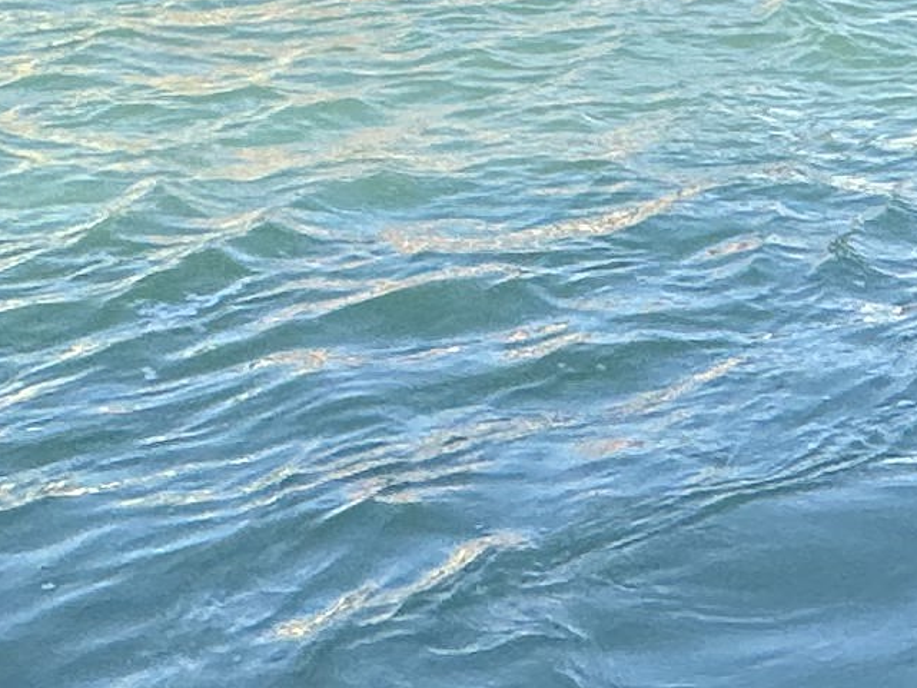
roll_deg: -1.0
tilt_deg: -2.7
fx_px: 2332
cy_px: -285
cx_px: 1209
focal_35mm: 88
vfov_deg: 15.7
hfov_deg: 20.3
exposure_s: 1/1350
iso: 50
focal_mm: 2.22
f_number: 2.2
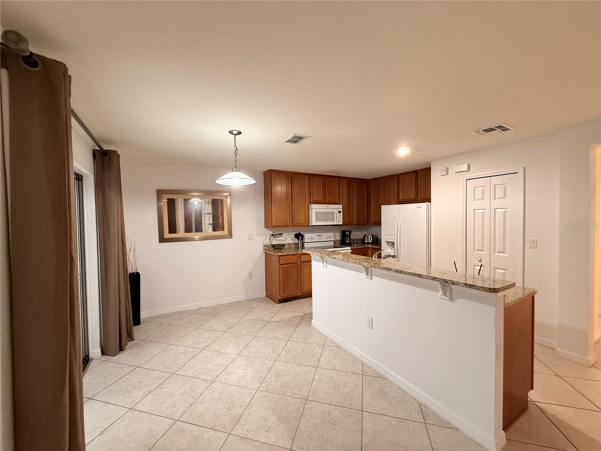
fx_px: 243
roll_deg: +0.5
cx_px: 300
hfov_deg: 102.1
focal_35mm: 14
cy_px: 226
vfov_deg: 85.7
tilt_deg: -1.0
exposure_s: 1/120
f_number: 2.2
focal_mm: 2.22
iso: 640
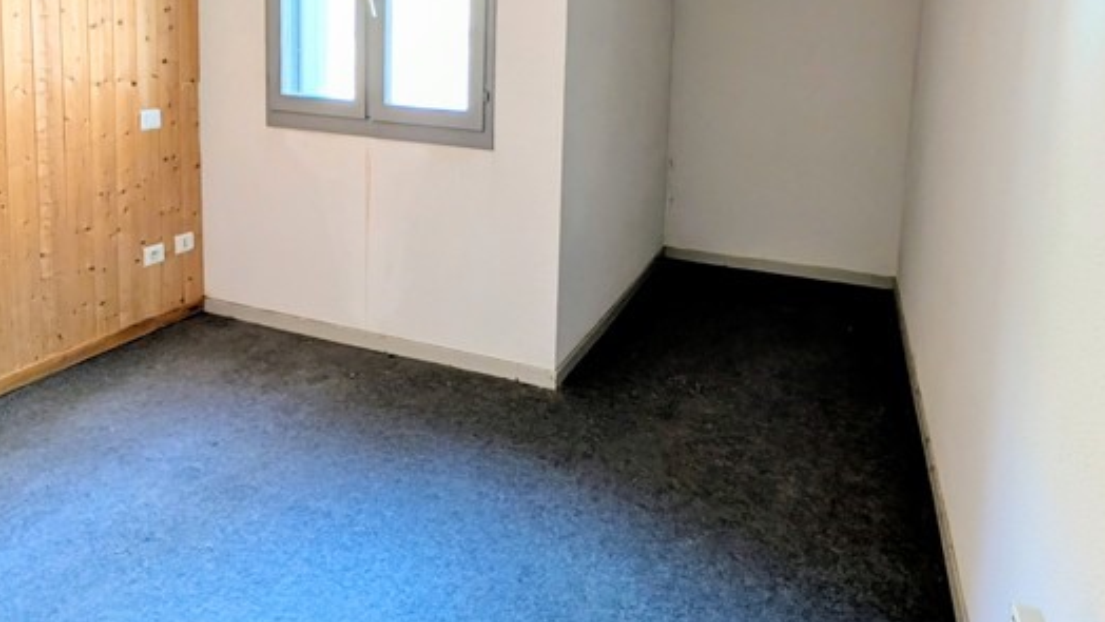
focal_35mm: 20
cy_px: 93
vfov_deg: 51.1
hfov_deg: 86.2
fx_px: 586
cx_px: 618
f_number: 1.7
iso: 94
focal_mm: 2.02
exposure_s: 1/33
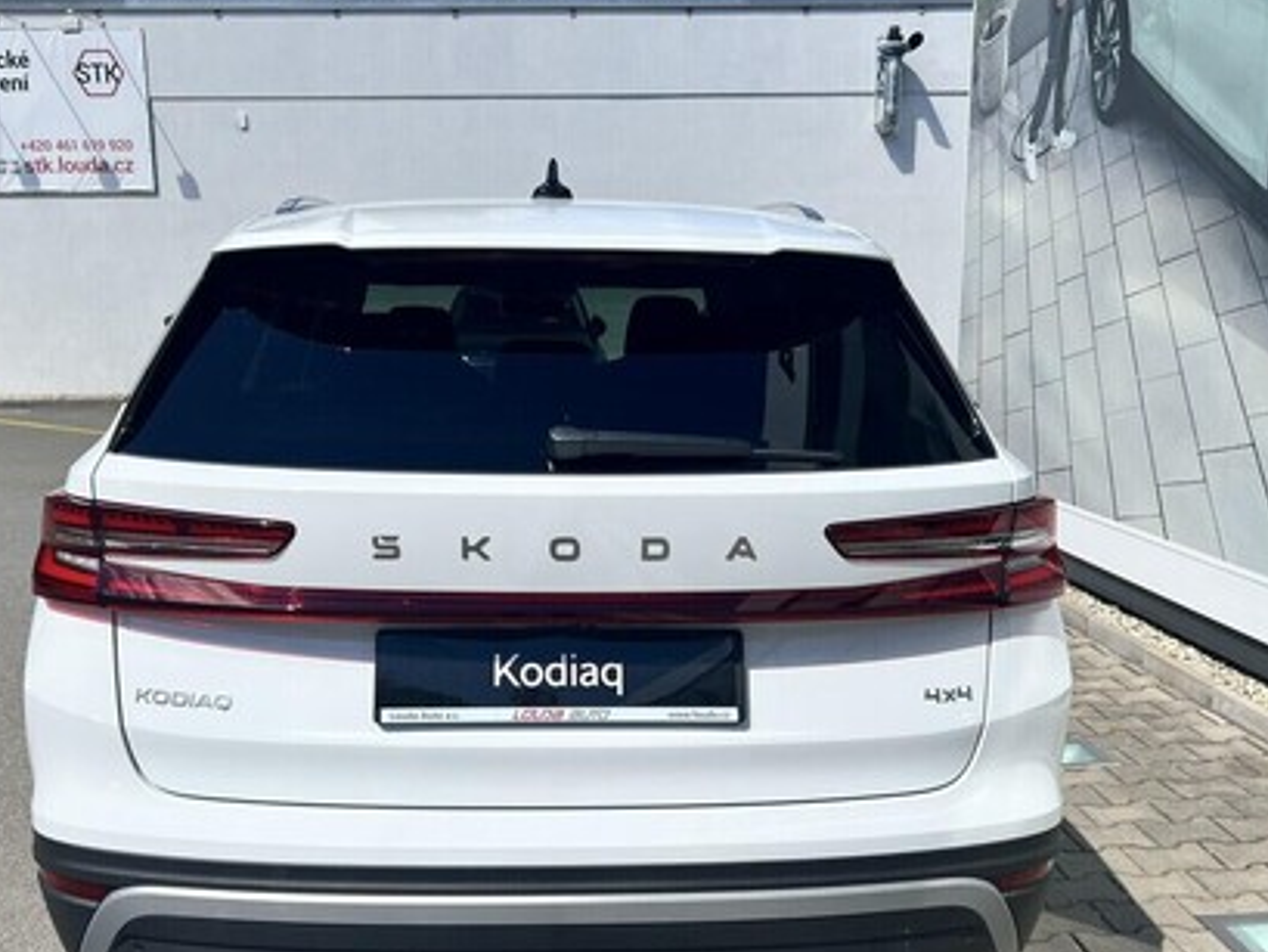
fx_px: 1282
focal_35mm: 35
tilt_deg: -11.8
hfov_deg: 52.5
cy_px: 569
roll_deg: +1.3
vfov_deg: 40.5
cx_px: 561
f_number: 1.5
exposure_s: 1/6579
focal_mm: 5.7
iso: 50
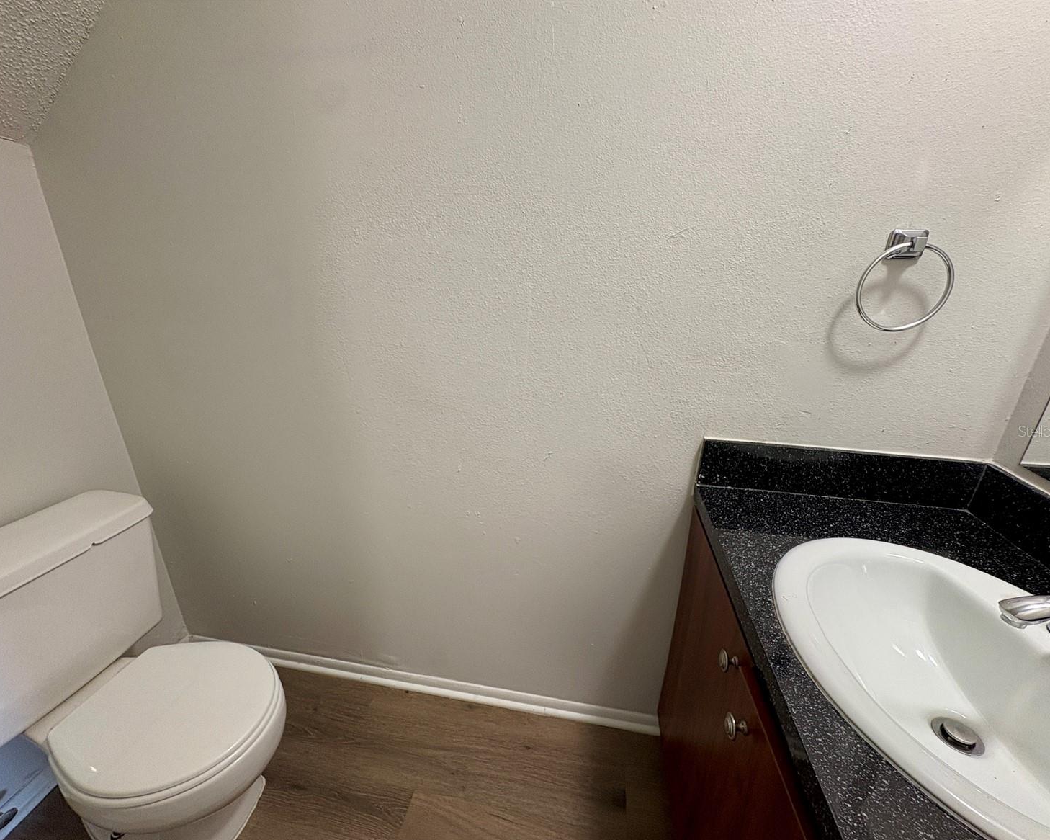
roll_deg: +0.7
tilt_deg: -22.3
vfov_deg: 84.0
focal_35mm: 15
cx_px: 510
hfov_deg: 96.8
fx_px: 466
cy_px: 431
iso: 160
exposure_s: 1/60
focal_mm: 2.22
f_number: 2.2
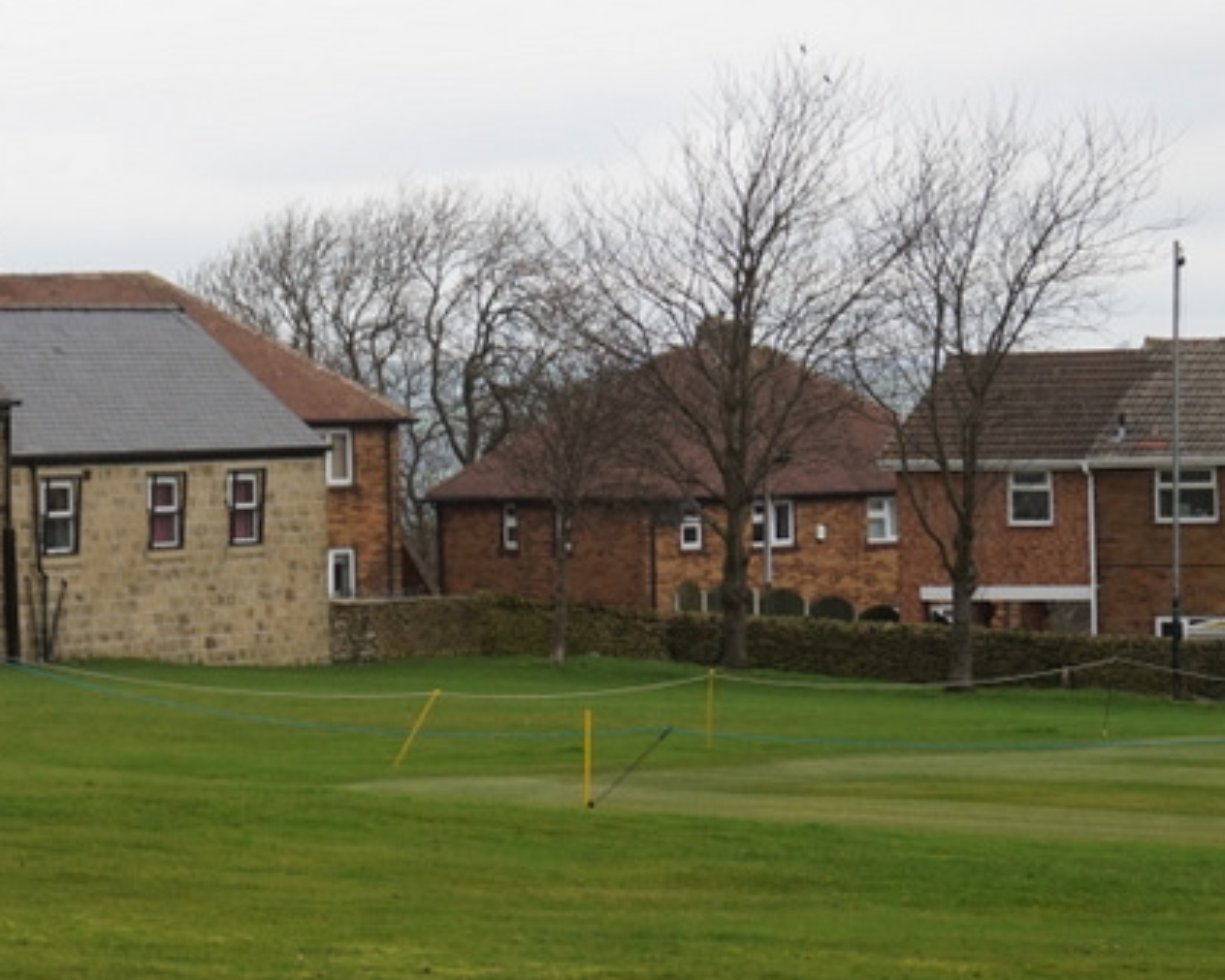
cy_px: 493
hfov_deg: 11.6
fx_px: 5959
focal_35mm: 164
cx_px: -41
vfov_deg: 9.4
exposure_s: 1/80
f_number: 6.3
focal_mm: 41
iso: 100
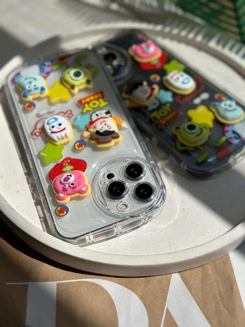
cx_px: 122
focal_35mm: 48
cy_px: 164
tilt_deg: -52.3
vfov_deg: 39.7
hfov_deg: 30.3
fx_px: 453
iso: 80
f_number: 1.78
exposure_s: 1/18868
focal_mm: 6.86
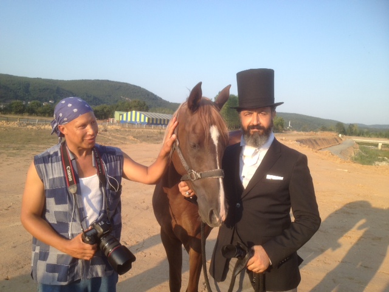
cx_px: 194
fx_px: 393
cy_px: 146
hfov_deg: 52.6
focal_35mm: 35
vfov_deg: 40.7
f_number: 2.4
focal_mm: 4.28
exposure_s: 1/511
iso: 50
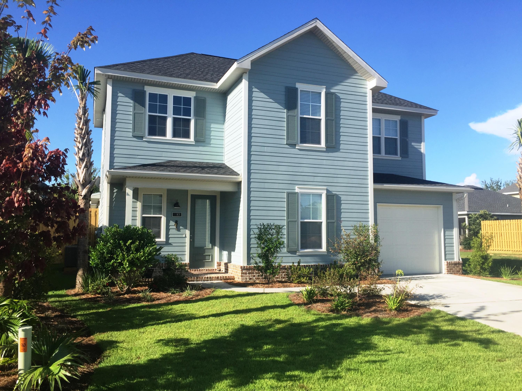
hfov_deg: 61.7
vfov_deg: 48.2
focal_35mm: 29
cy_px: 196
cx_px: 261
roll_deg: -1.4
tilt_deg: +3.6
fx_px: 437
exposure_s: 1/1412
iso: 32
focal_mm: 4.15
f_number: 2.2
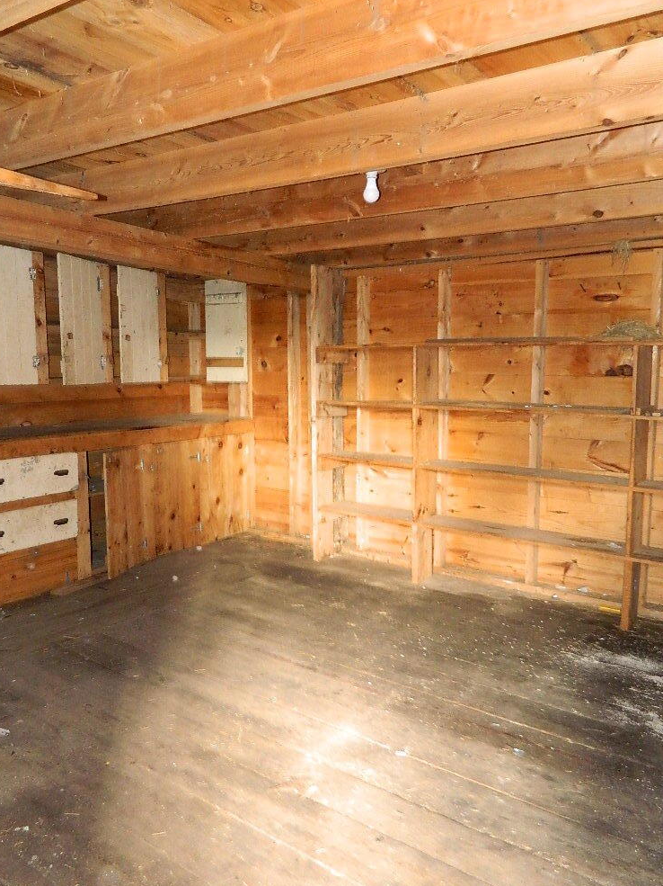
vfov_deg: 67.3
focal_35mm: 26
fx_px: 664
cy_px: 444
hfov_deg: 53.0
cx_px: 333
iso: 400
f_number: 3.1
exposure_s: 1/3
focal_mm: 4.5
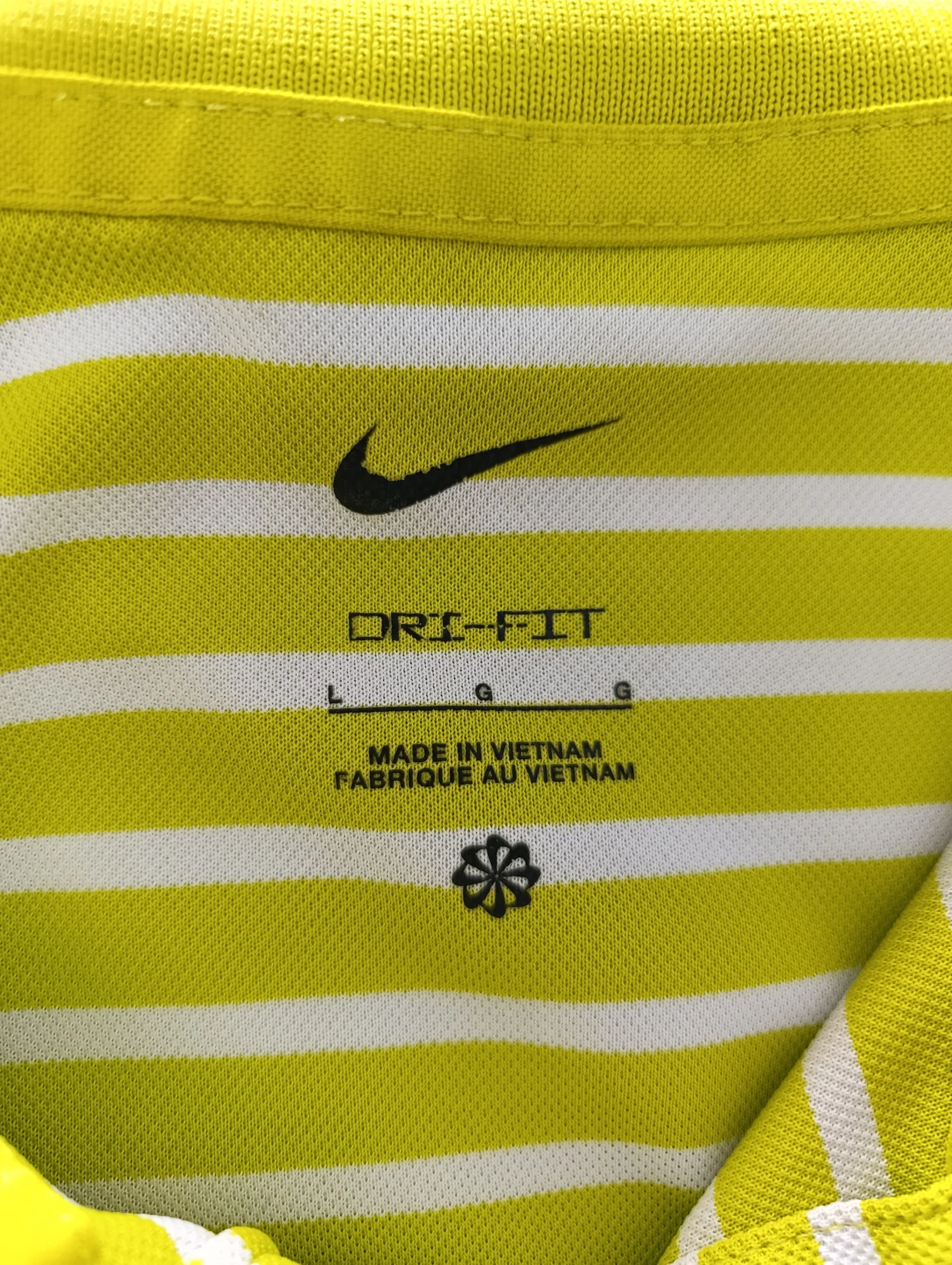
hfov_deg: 59.0
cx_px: 476
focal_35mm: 23
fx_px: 841
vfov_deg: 73.8
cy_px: 632
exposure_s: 1/100
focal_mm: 6.11
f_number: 1.7
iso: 500
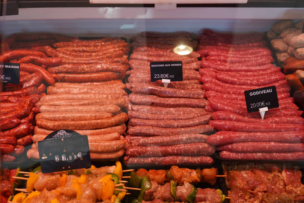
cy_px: 102
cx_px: 152
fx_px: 422
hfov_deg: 39.6
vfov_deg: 27.0
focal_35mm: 50
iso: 500
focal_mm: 50
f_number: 4
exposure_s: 1/160
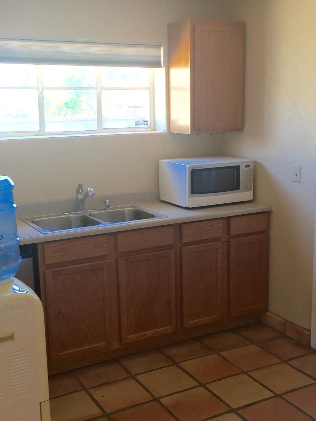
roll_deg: -0.3
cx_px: 152
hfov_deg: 32.9
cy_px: 210
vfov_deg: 42.9
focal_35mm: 44
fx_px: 535
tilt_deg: -6.8
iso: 32
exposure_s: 1/40
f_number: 2.2
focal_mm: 4.15
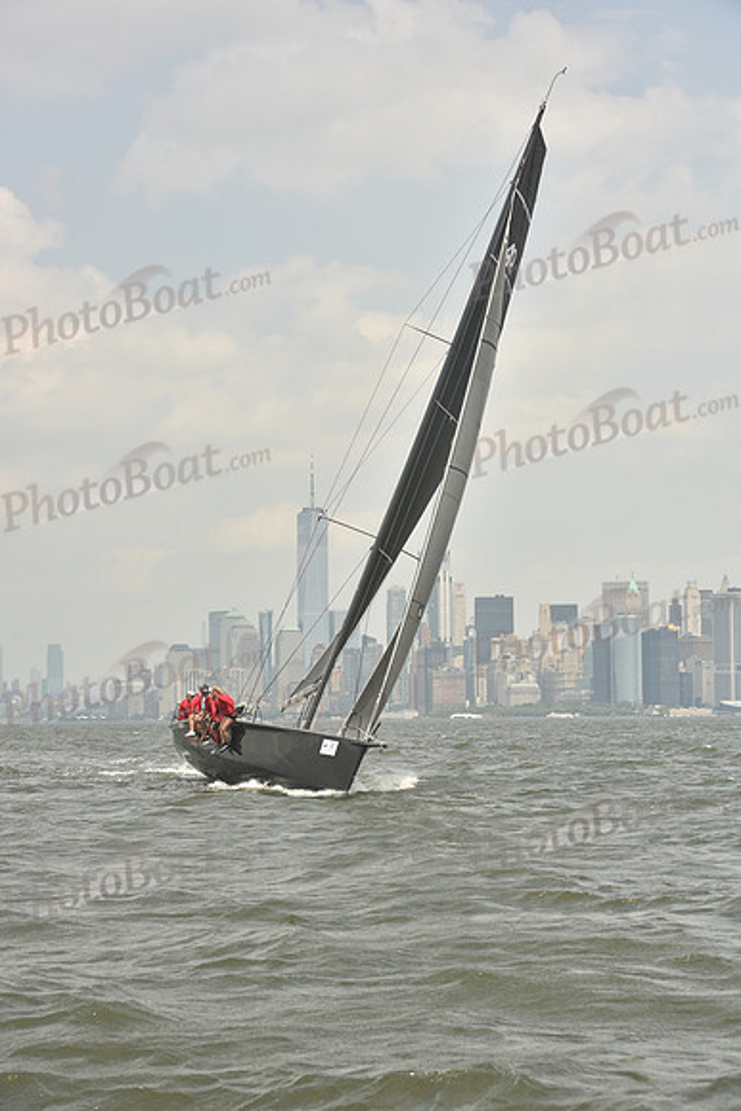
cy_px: 556
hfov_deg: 19.5
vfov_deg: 28.8
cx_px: 370
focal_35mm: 70
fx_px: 2160
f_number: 8
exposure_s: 1/800
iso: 250
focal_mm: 70
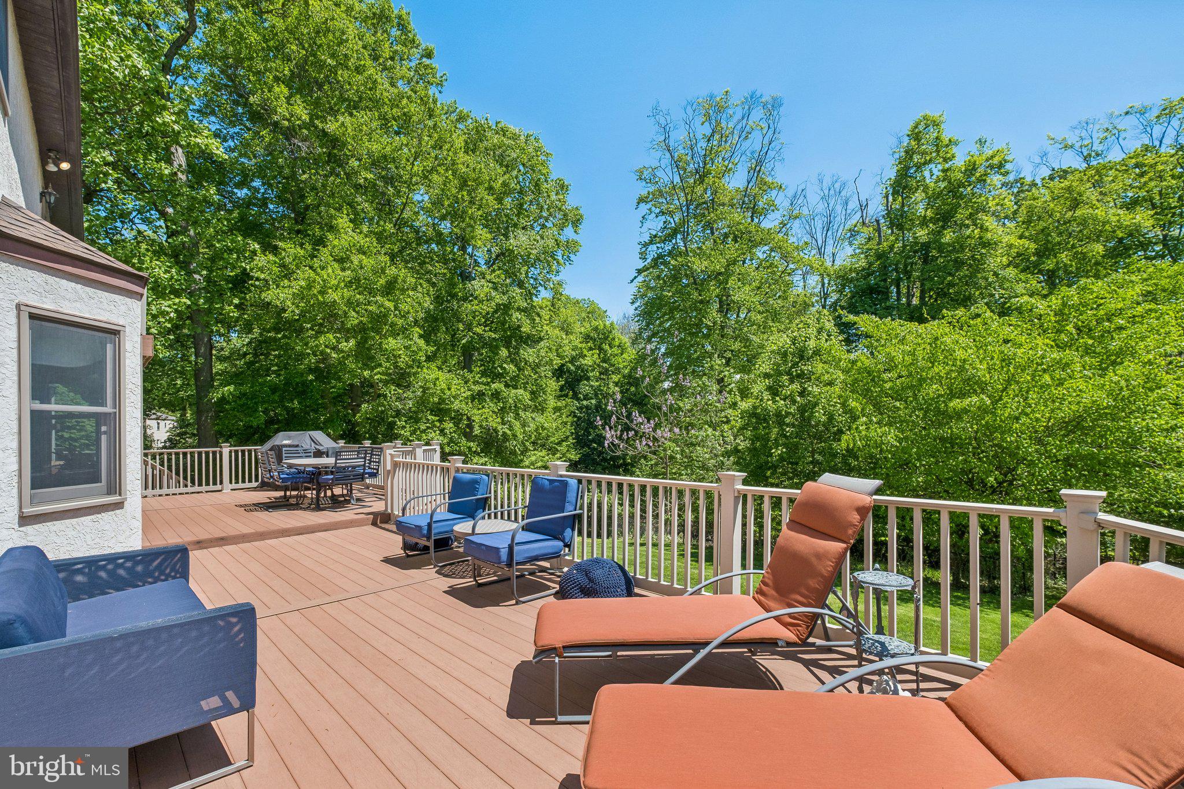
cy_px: 394
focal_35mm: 15
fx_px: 493
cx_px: 592
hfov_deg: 100.4
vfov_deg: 77.3
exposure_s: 1/350
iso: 250
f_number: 8
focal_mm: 10
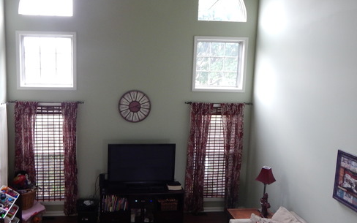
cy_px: 105
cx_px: 135
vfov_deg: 39.4
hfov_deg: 58.9
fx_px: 311
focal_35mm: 32
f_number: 3
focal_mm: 4
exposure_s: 1/30
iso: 250
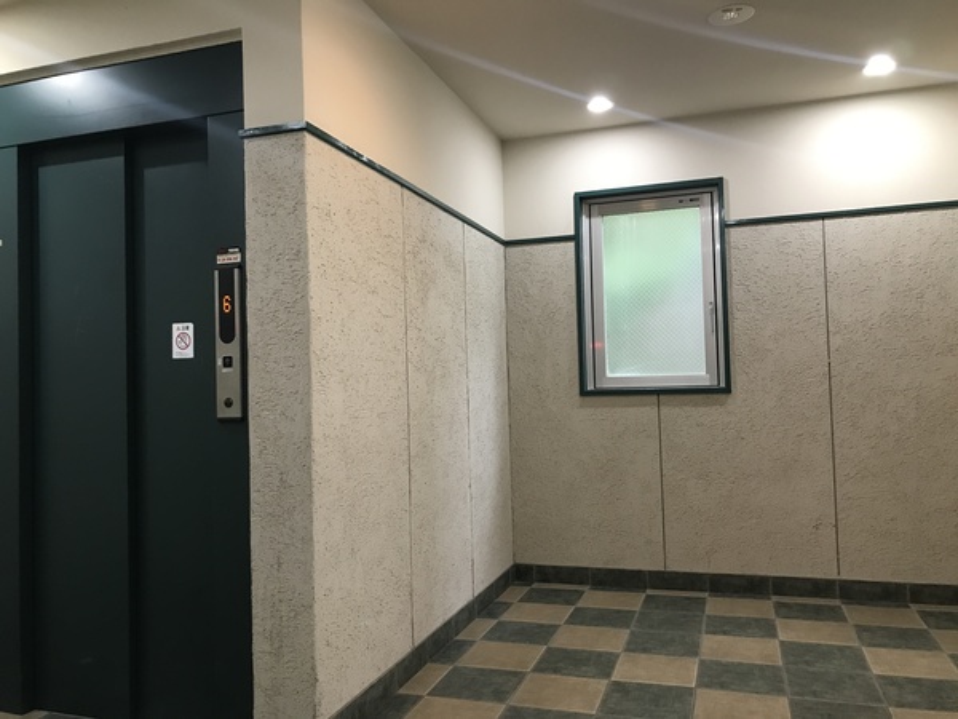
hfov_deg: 63.4
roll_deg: +1.0
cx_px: 479
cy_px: 360
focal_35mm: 28
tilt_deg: +1.6
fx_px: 775
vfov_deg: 49.7
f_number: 1.8
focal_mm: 3.99
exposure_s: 1/15
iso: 50
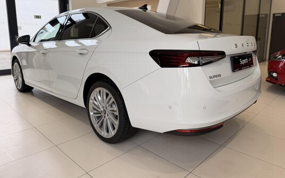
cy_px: 71
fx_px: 202
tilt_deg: -9.8
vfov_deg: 47.3
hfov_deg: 70.4
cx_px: 142
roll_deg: +0.3
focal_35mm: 26
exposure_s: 1/262
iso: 80
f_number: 1.78
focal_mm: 6.76
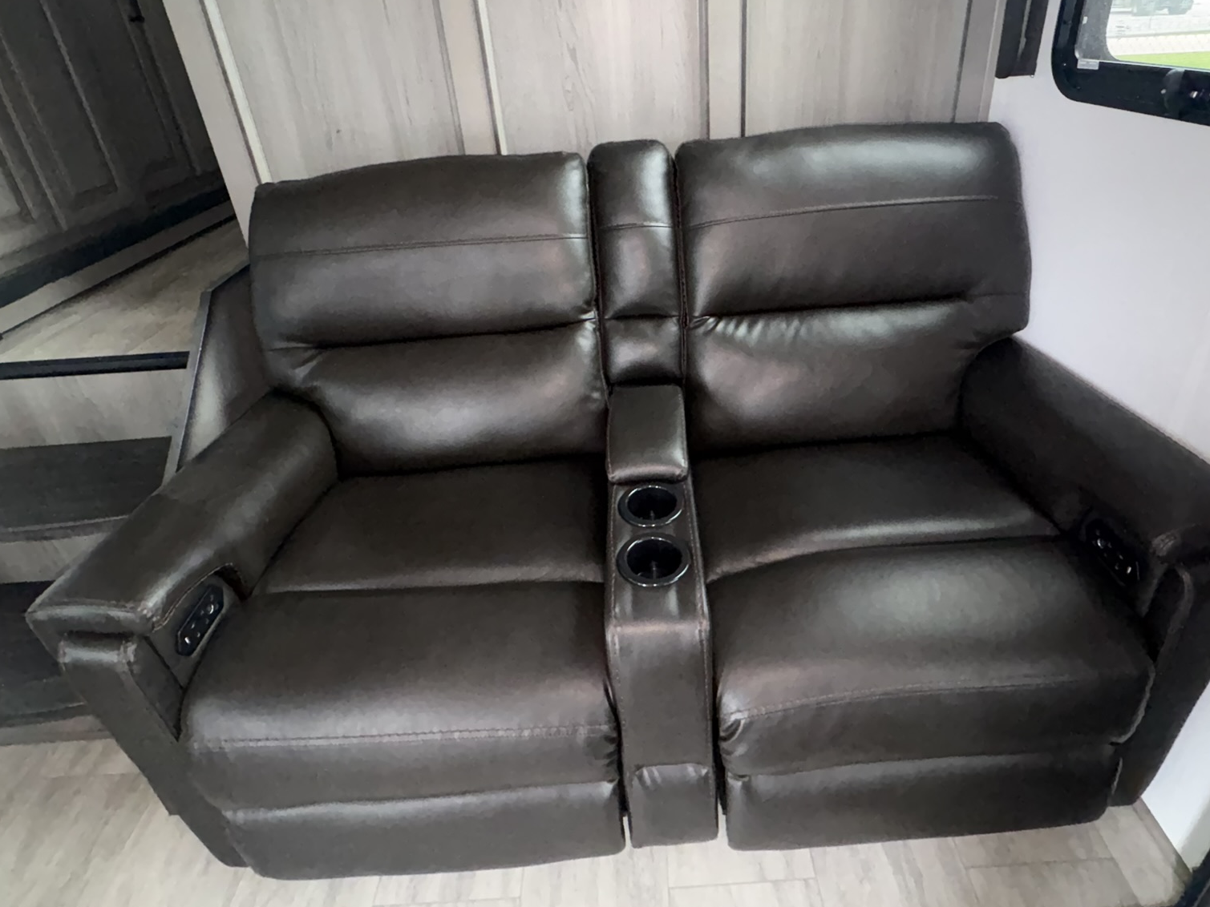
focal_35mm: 19
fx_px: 664
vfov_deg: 67.6
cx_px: 646
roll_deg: +3.2
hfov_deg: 84.5
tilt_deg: -25.4
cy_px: 336
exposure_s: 1/56
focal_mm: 2.22
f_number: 2.2
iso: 320
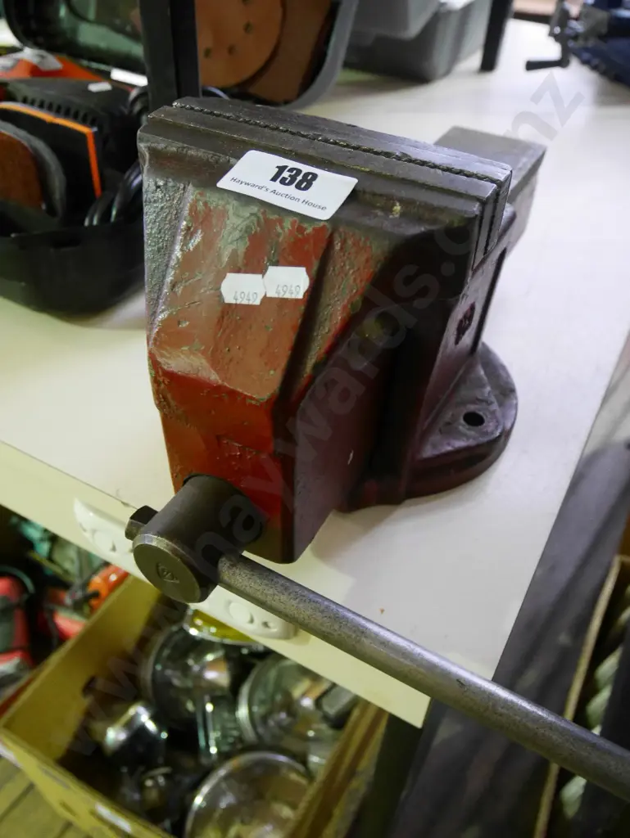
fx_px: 727
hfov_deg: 46.8
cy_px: 419
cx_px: 315
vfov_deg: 59.9
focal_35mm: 30
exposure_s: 1/15
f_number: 4
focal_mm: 15
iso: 3200
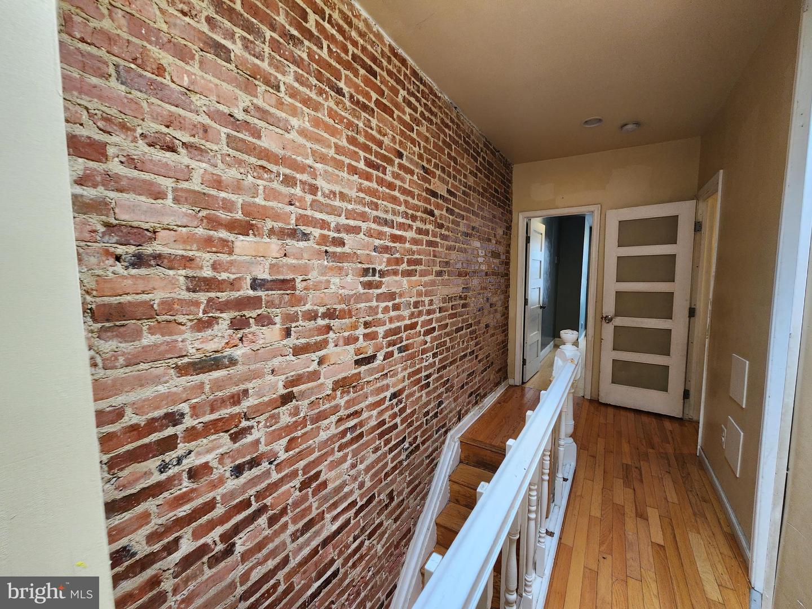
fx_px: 305
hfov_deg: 106.2
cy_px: 304
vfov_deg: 89.9
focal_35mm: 13
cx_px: 406
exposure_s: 1/60
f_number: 2.2
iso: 125
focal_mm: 2.2
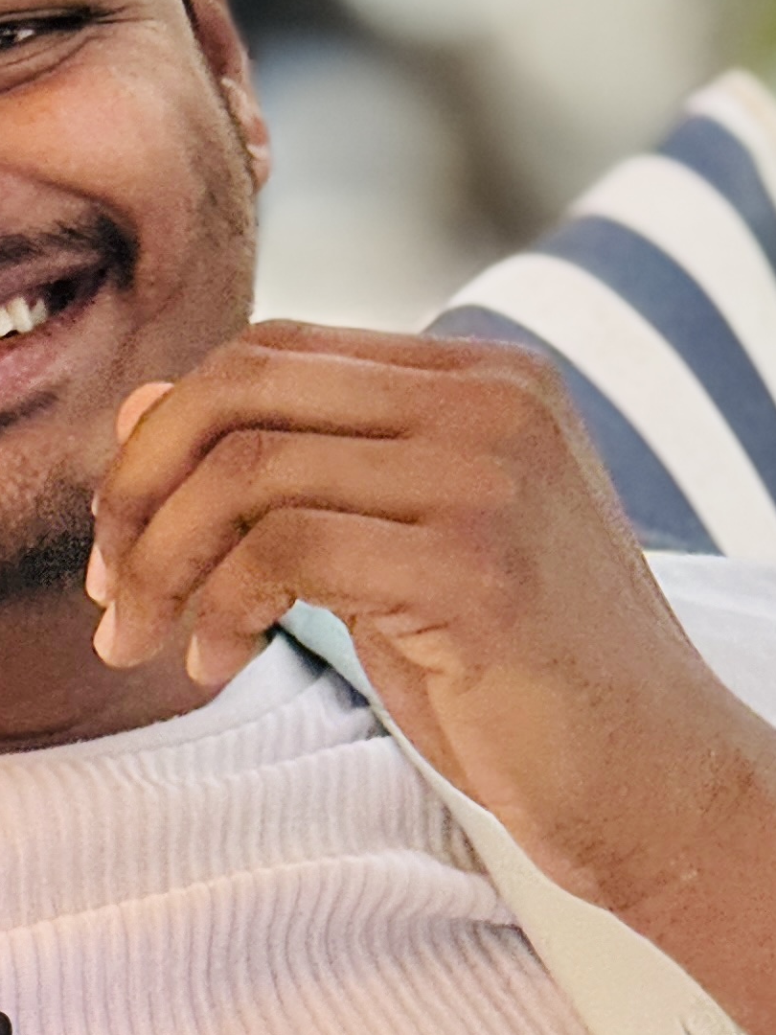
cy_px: 356
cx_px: -2
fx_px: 13391
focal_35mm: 448
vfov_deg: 4.4
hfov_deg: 3.3
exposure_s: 1/483
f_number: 2.8
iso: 64
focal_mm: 15.66
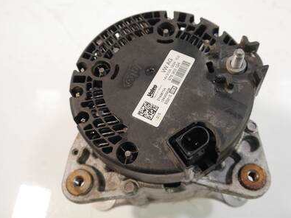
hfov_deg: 53.8
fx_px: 286
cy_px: 96
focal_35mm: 34
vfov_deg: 41.7
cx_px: 162
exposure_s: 1/60
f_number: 3.5
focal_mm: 14
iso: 500
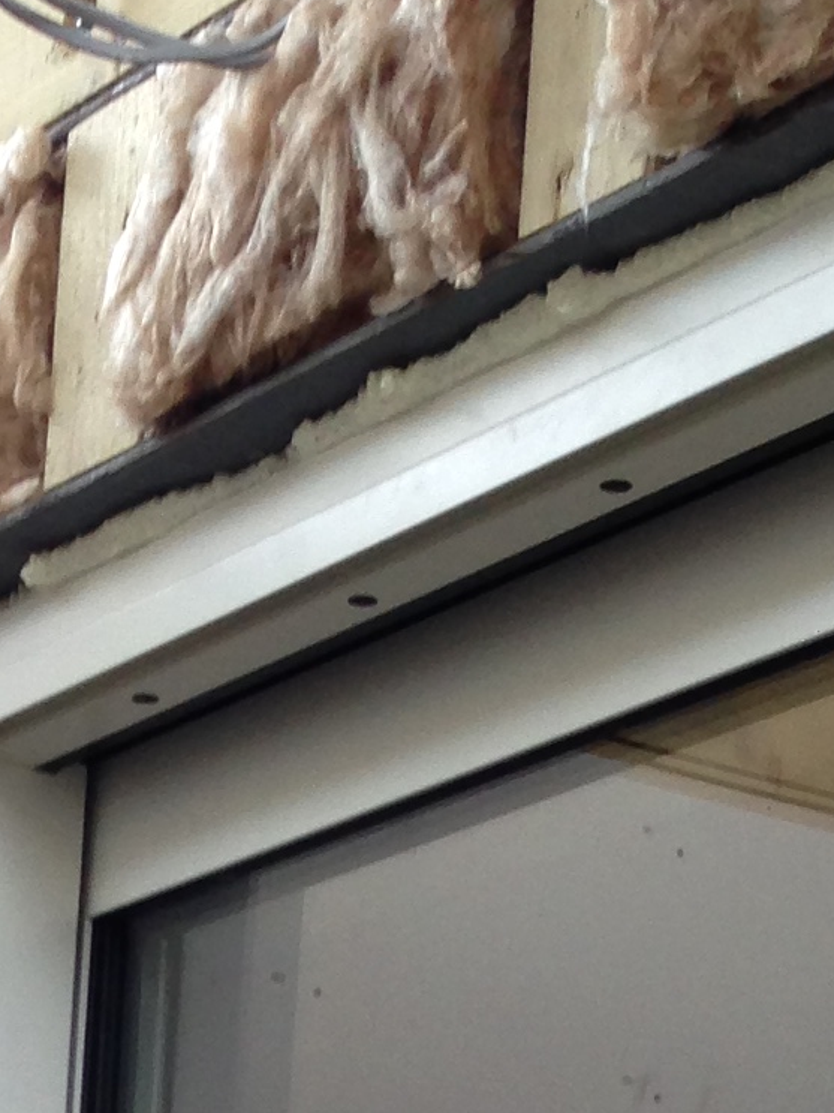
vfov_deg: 11.8
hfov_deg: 10.1
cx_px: -60
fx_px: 4659
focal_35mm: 145
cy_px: 2413
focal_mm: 4.12
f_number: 2.4
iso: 50
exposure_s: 1/47
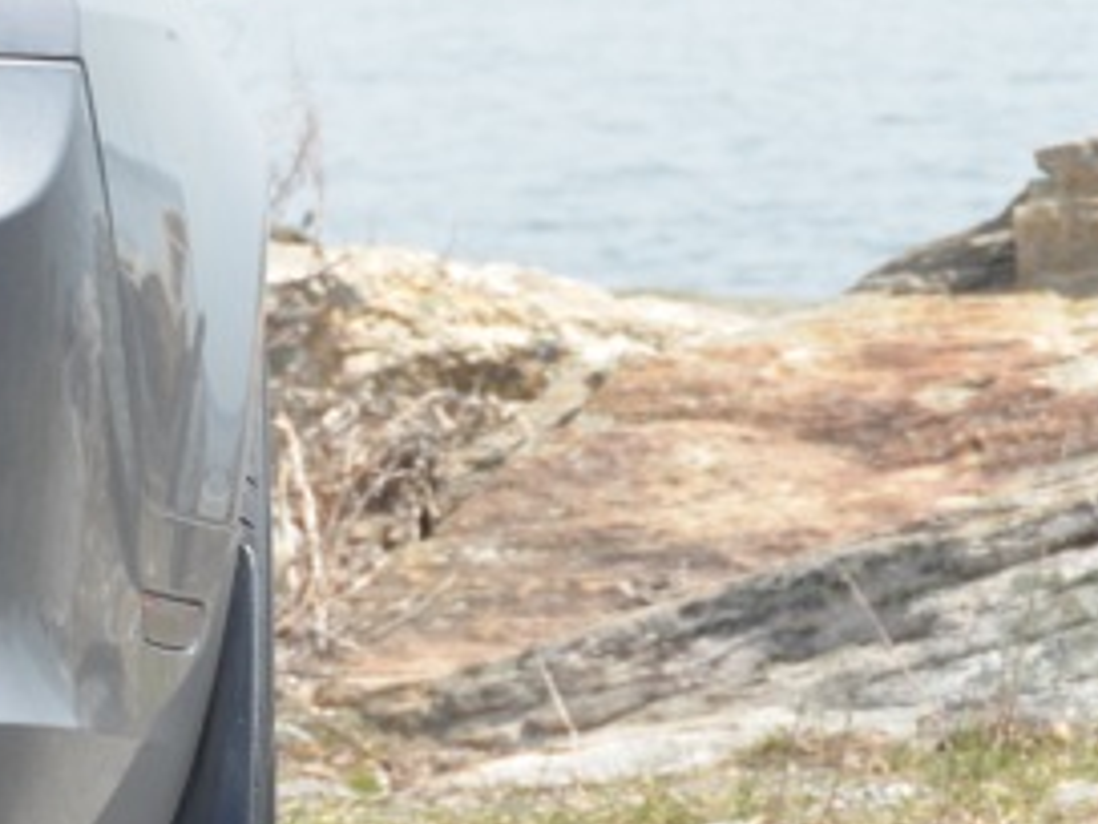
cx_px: -1292
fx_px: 12022
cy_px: 755
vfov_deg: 3.9
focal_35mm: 379
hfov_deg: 5.1
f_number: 8
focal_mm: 56
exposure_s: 1/250
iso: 160
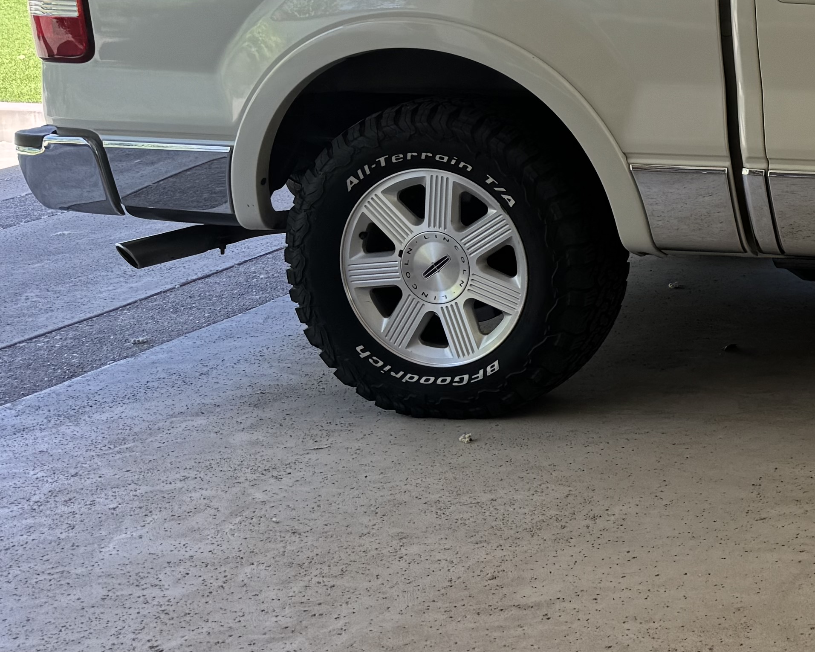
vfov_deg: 21.3
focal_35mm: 70
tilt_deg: -8.3
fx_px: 1688
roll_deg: -0.3
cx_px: 1170
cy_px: 35
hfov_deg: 22.9
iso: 80
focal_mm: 6.76
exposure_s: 1/412
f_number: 1.78
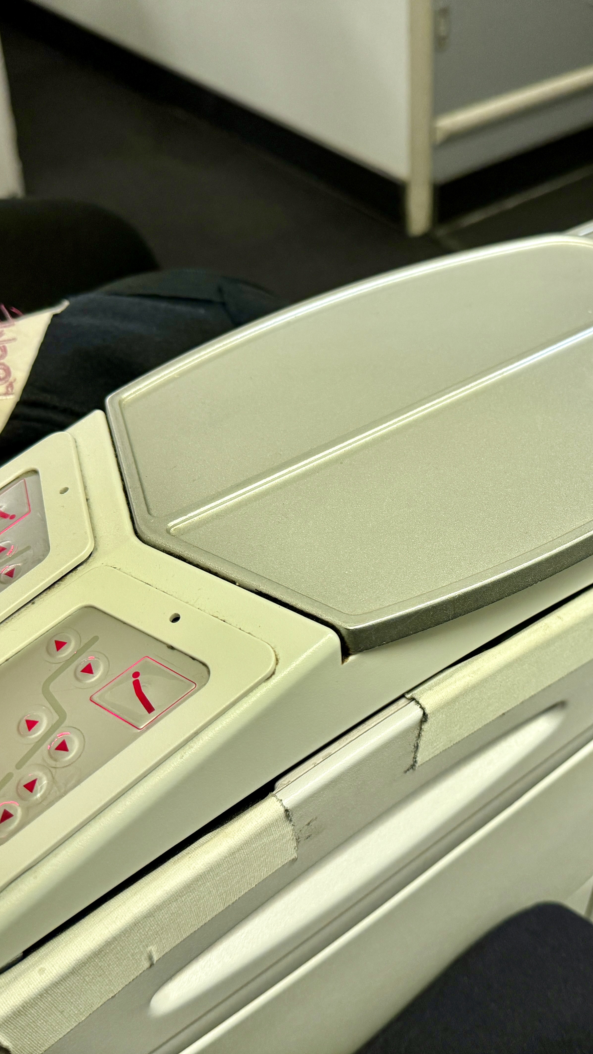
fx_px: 978
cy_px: 527
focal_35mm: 35
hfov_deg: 33.5
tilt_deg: -43.9
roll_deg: +1.8
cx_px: 378
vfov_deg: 56.6
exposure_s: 1/60
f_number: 1.78
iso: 320
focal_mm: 6.86
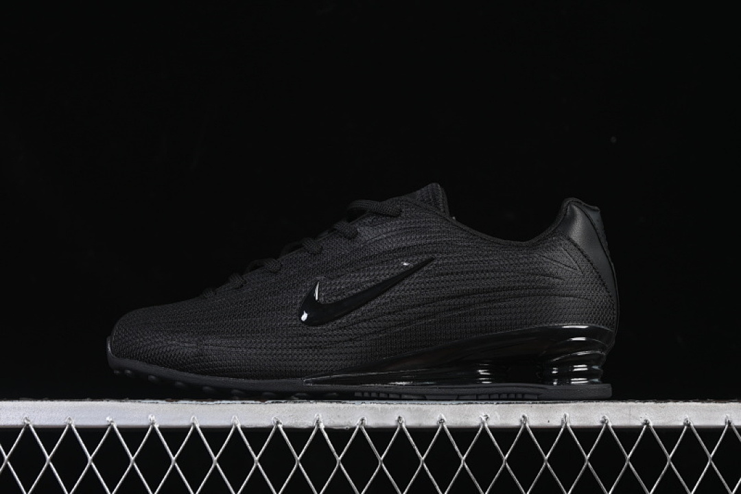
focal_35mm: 75
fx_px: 1544
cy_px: 247
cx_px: 370
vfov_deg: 18.2
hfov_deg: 27.0
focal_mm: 50
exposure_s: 1/50
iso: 160
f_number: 6.3
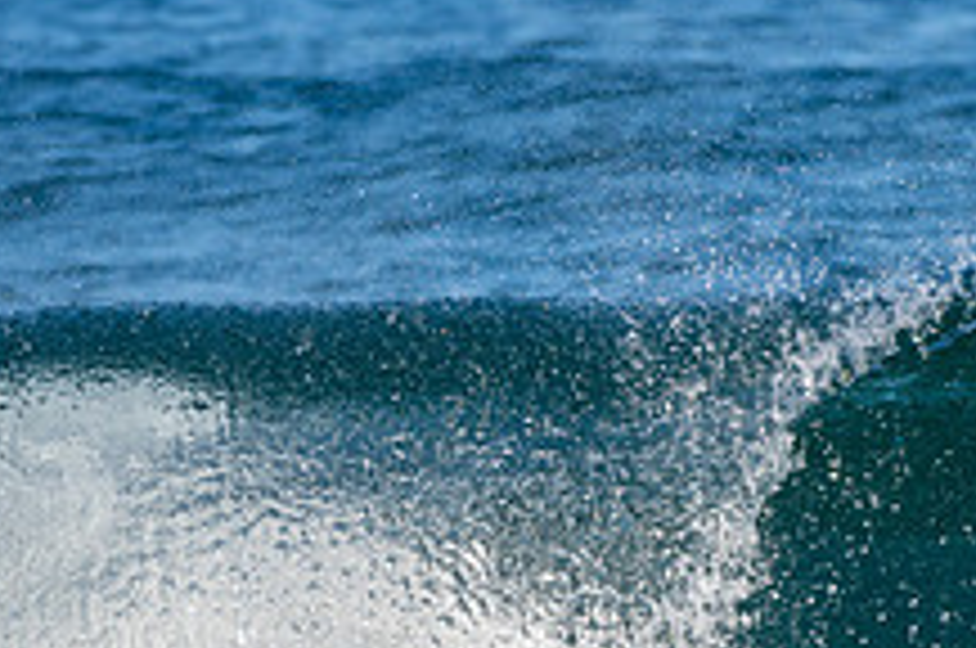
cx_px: 774
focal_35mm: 2009
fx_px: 54385
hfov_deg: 1.0
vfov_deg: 0.7
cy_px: 803
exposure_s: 1/1250
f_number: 5.6
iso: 320
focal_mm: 500
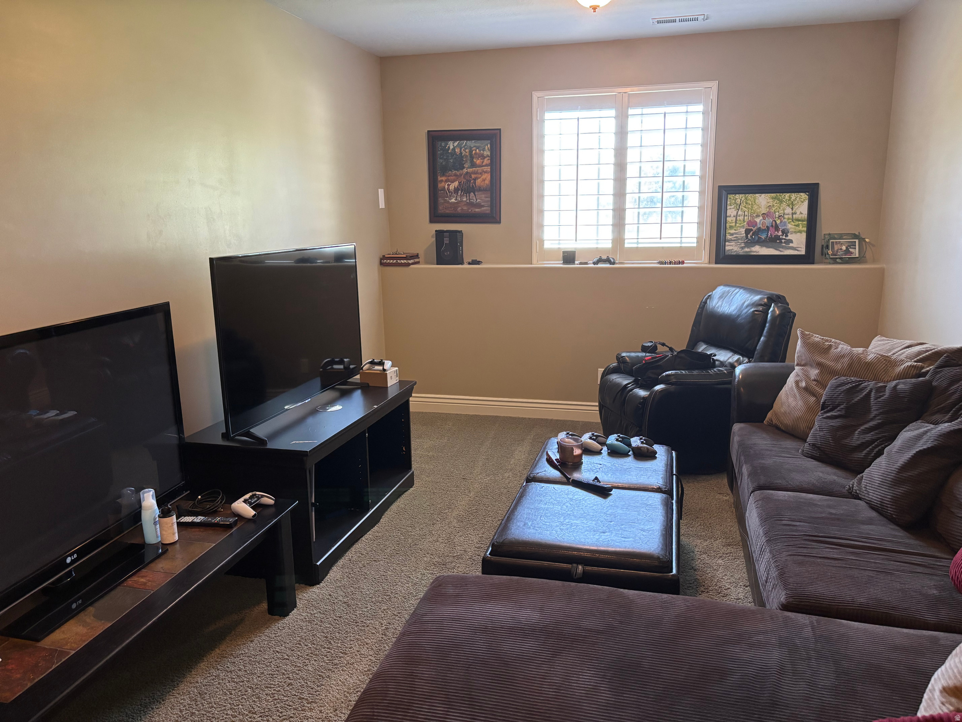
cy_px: 361
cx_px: 481
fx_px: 723
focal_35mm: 26
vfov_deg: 53.1
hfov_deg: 67.3
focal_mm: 5.96
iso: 320
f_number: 1.6
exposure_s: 1/60
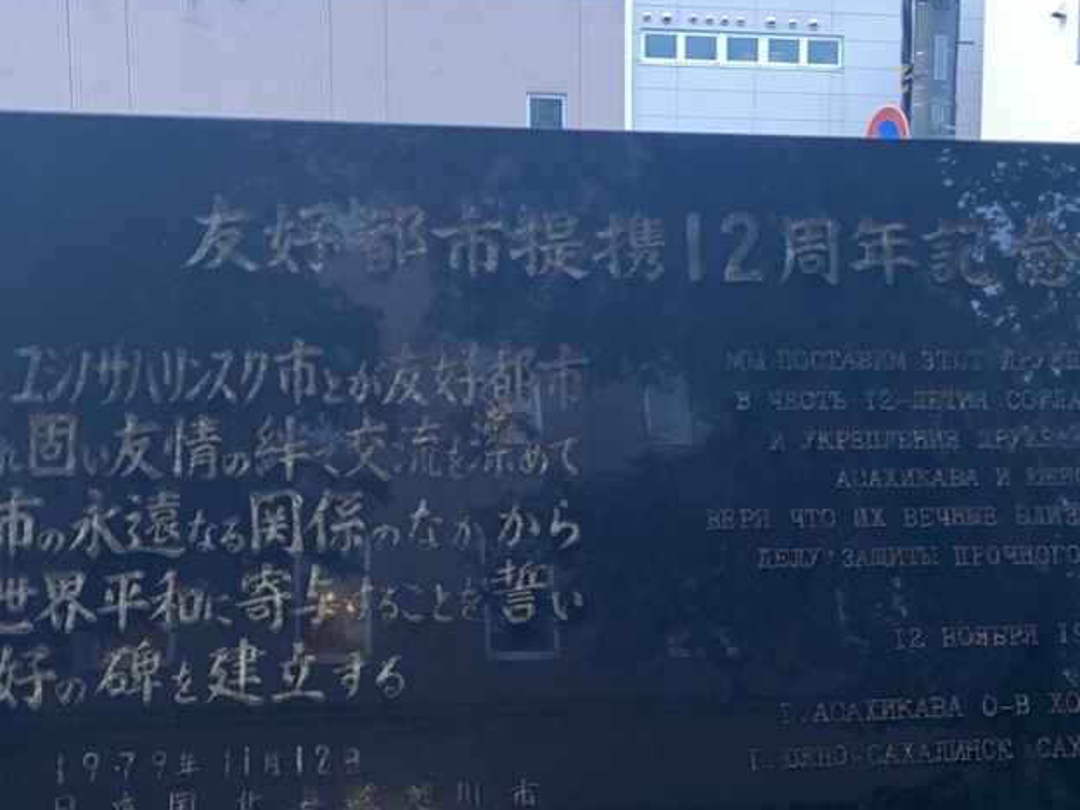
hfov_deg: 38.0
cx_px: 651
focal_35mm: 50
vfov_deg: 28.6
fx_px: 1560
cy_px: 623
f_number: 1.8
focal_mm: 4.25
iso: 50
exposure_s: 1/6
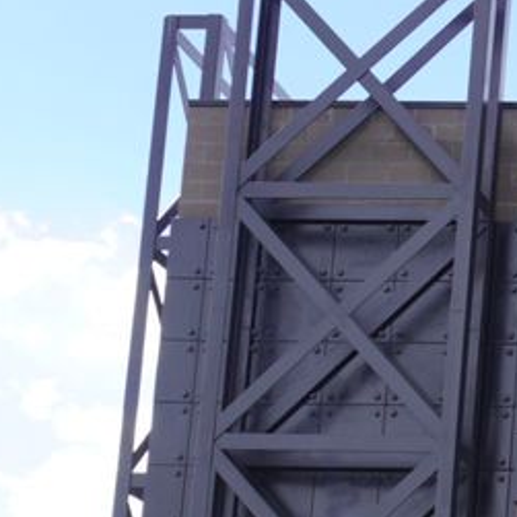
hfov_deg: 12.4
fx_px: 2112
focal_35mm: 125
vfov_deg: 13.5
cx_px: 1007
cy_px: 632
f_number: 8
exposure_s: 1/100
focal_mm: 24
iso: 100
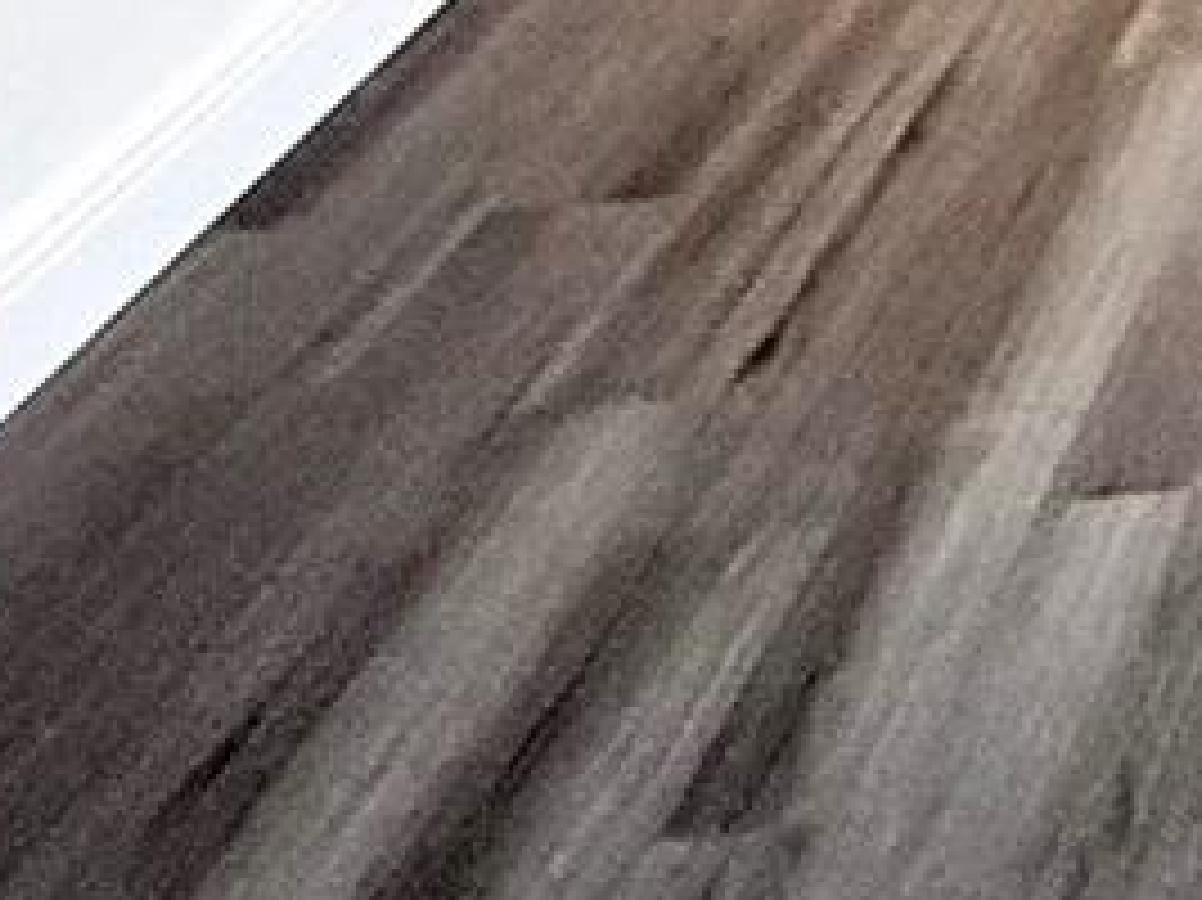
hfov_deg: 15.7
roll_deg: -1.8
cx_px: 2674
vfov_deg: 13.1
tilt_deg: -1.8
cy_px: -1278
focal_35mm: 84
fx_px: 2915
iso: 320
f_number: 2.2
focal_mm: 2.22
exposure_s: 1/120
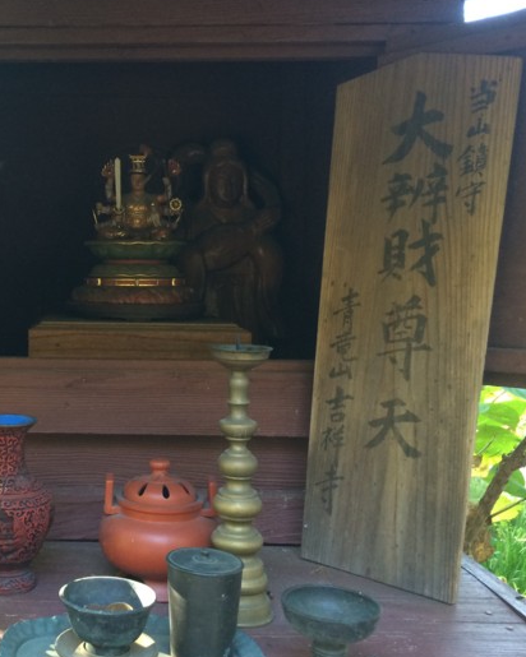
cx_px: 57
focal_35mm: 44
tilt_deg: -3.0
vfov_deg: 41.9
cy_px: 292
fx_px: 856
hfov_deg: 32.5
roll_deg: -0.7
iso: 100
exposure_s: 1/30
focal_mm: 4.15
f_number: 2.2
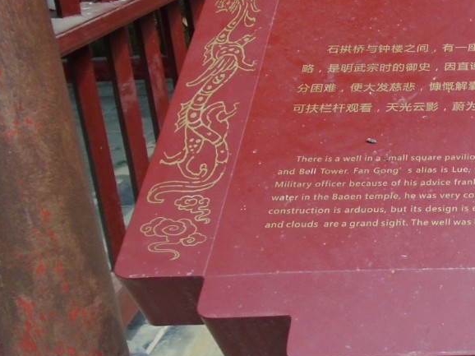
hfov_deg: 27.3
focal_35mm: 63
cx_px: 559
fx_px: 864
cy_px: 133
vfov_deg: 23.2
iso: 100
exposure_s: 1/500
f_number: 3.2
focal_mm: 4.6
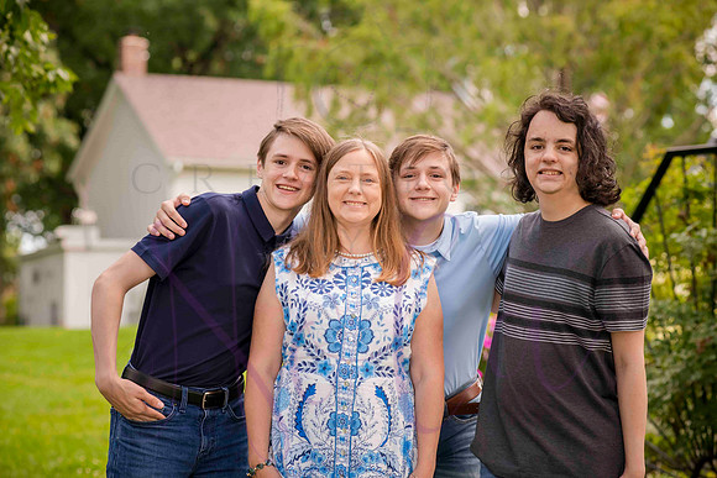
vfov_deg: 11.4
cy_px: 239
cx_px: 358
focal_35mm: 120
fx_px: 2390
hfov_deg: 17.1
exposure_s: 1/320
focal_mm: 120
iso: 400
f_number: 5
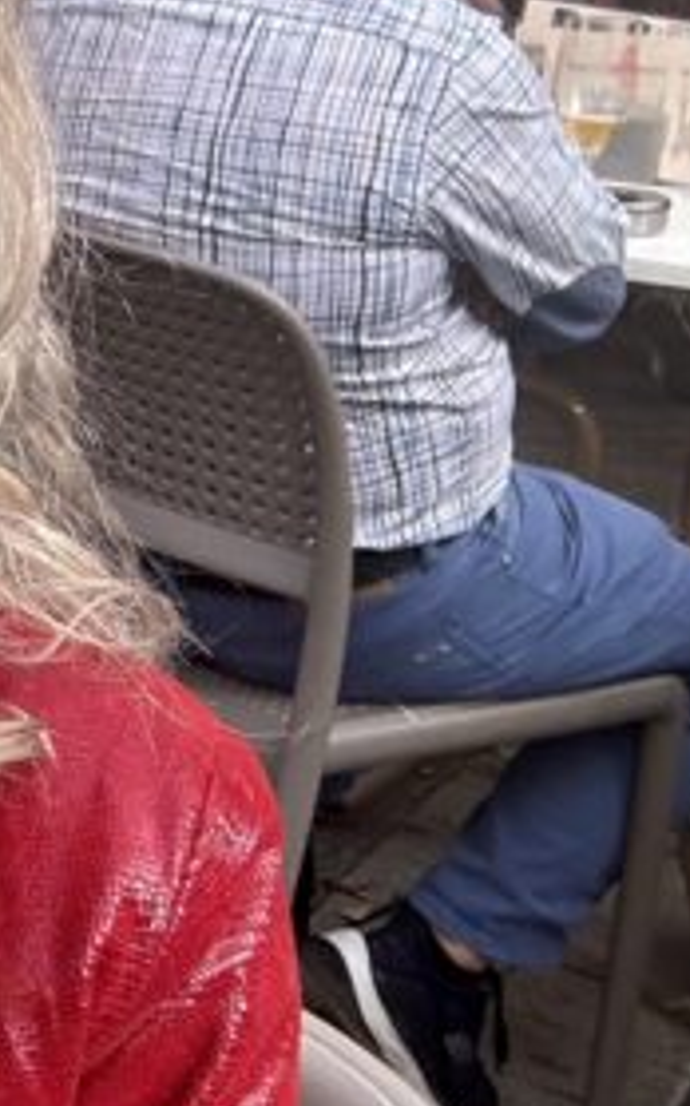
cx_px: -833
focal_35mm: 70
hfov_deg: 14.3
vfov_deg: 28.8
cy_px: 246
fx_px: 2109
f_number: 1.9
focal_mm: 2.69
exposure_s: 1/121
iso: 50
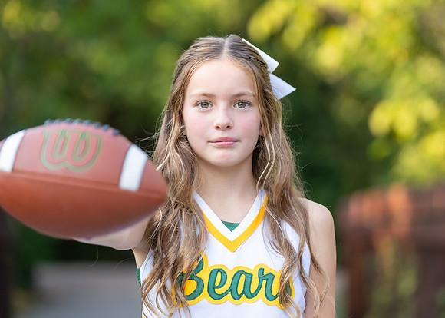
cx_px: 234
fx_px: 1829
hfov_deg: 13.9
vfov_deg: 9.9
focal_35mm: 145
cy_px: 145
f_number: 2.8
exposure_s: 1/800
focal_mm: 125
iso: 320
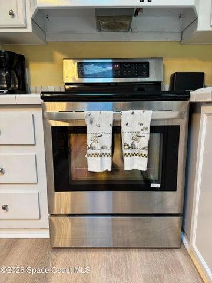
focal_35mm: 24
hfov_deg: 56.8
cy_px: 142
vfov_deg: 71.6
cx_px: 106
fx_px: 196
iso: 320
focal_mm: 6.76
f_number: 1.78
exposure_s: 1/60
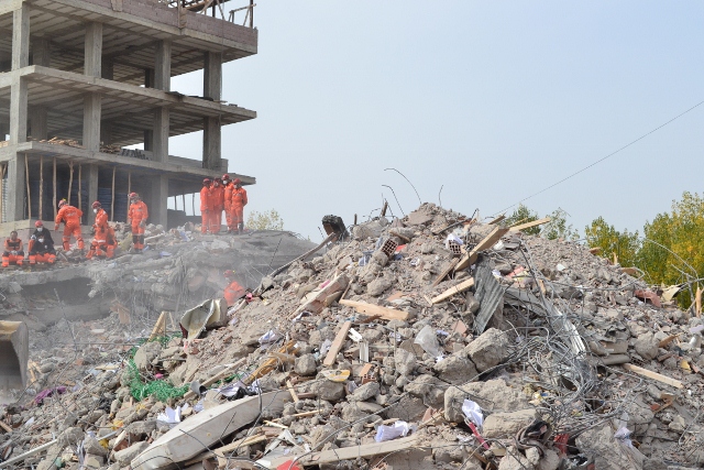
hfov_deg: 33.4
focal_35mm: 60
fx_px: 1174
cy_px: 235
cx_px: 352
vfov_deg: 22.6
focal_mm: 40
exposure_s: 1/400
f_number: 11
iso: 400
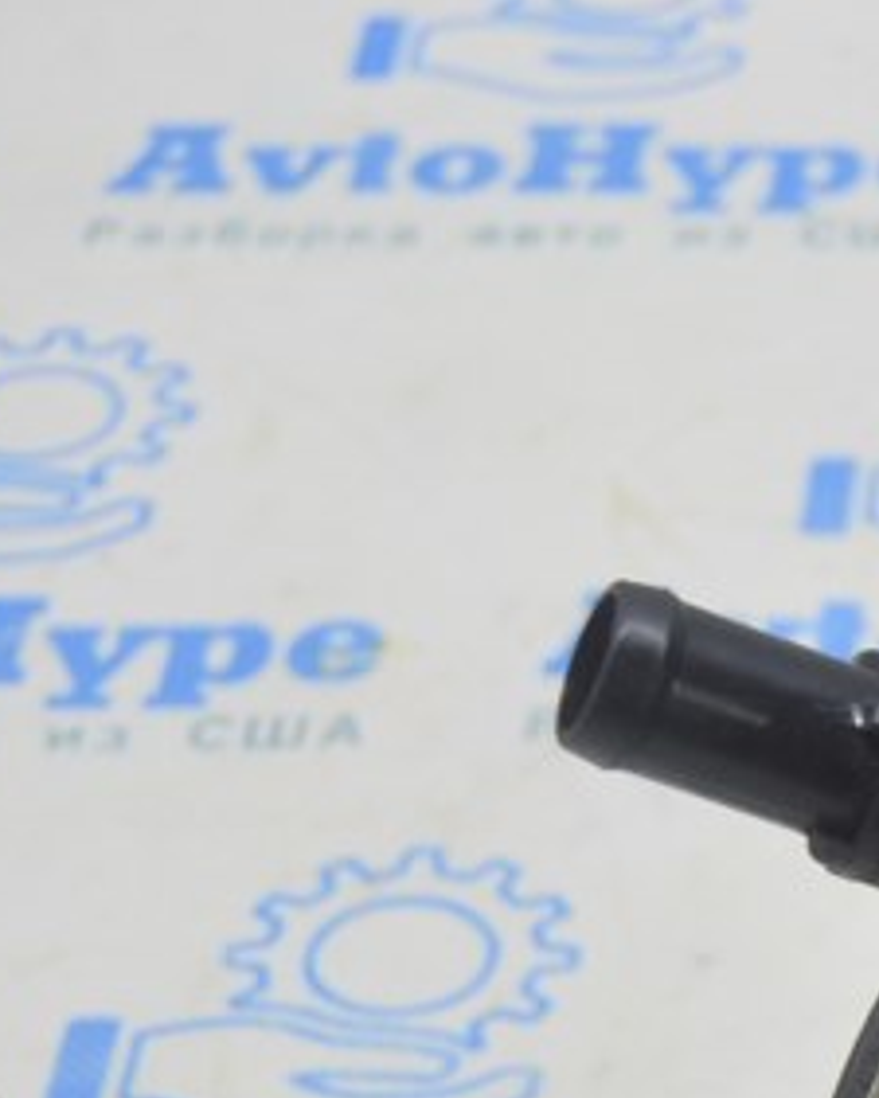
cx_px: 1758
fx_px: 5655
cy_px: 1252
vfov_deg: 10.9
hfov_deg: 8.4
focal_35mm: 174
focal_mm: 34
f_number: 5.6
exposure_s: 1/20
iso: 400
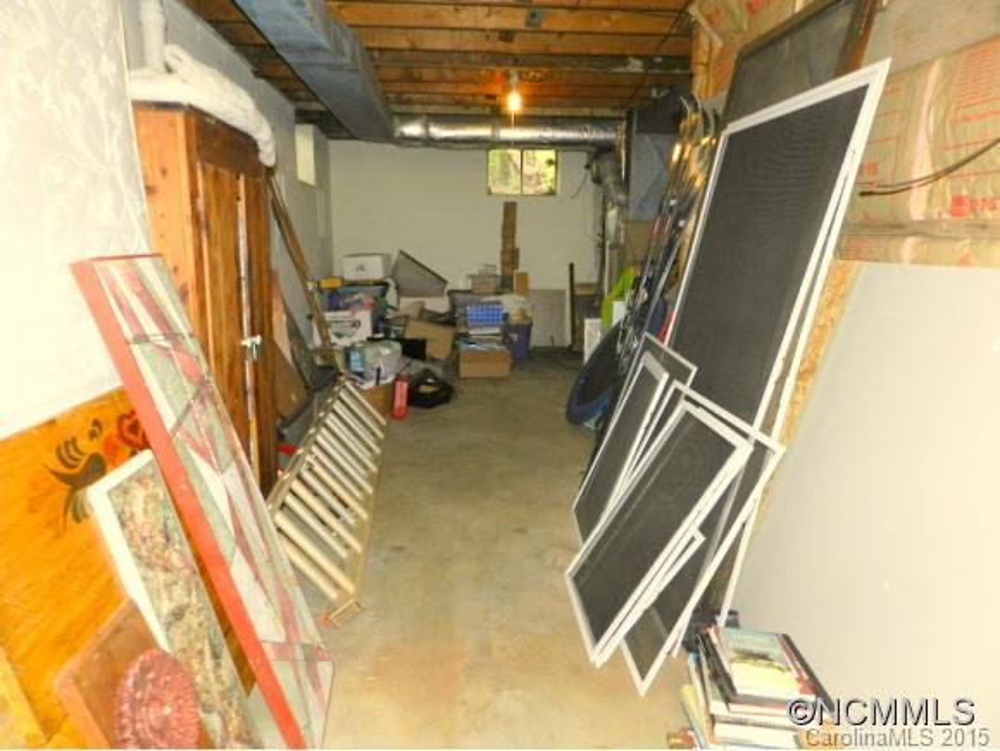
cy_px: 376
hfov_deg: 73.9
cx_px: 500
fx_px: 665
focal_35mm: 23
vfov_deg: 59.0
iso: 200
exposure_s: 1/60
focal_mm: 4
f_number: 3.4
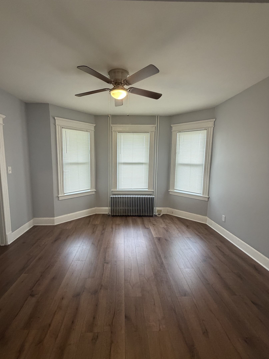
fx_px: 155
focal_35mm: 15
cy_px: 179
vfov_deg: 98.2
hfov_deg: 81.6
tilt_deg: -6.6
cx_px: 125
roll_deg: -1.1
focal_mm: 2.22
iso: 320
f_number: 2.2
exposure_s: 1/60
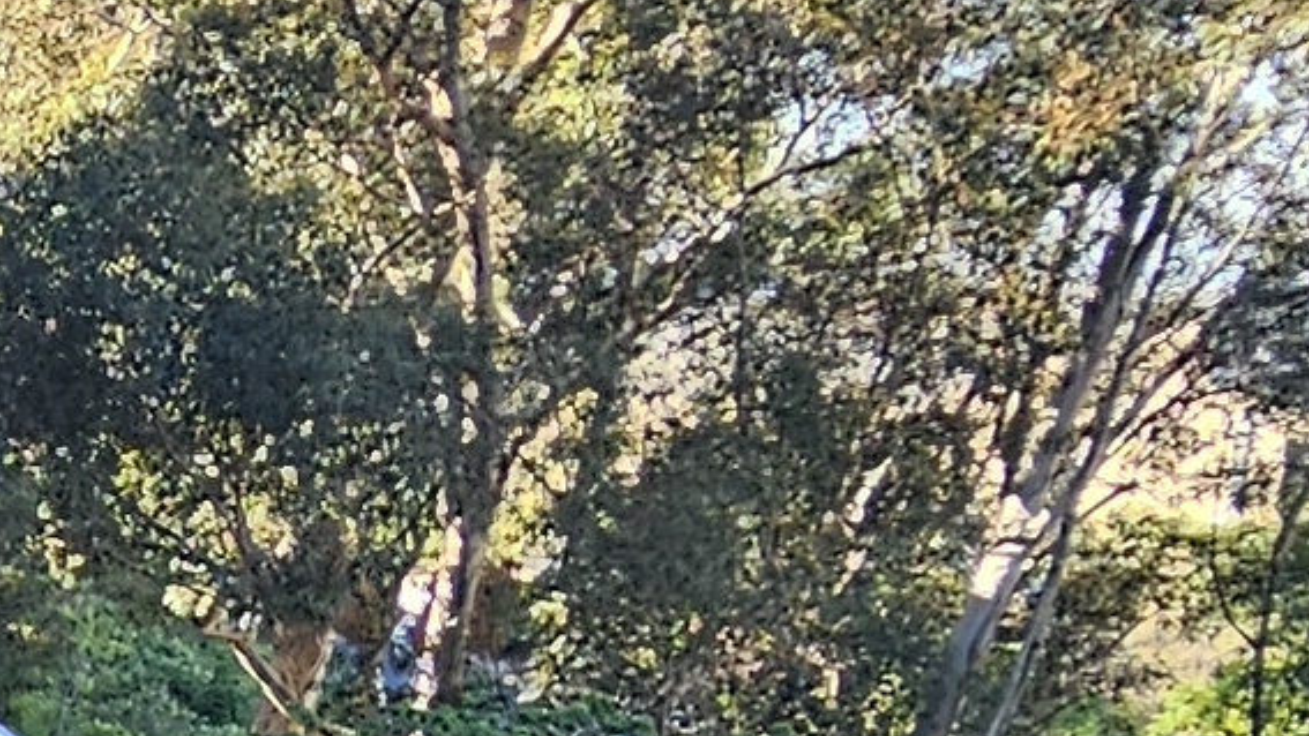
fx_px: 3471
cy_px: 1034
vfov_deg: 11.7
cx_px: -1644
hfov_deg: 15.0
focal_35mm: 100
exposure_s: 1/182
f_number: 2.2
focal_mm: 2.2
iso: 50
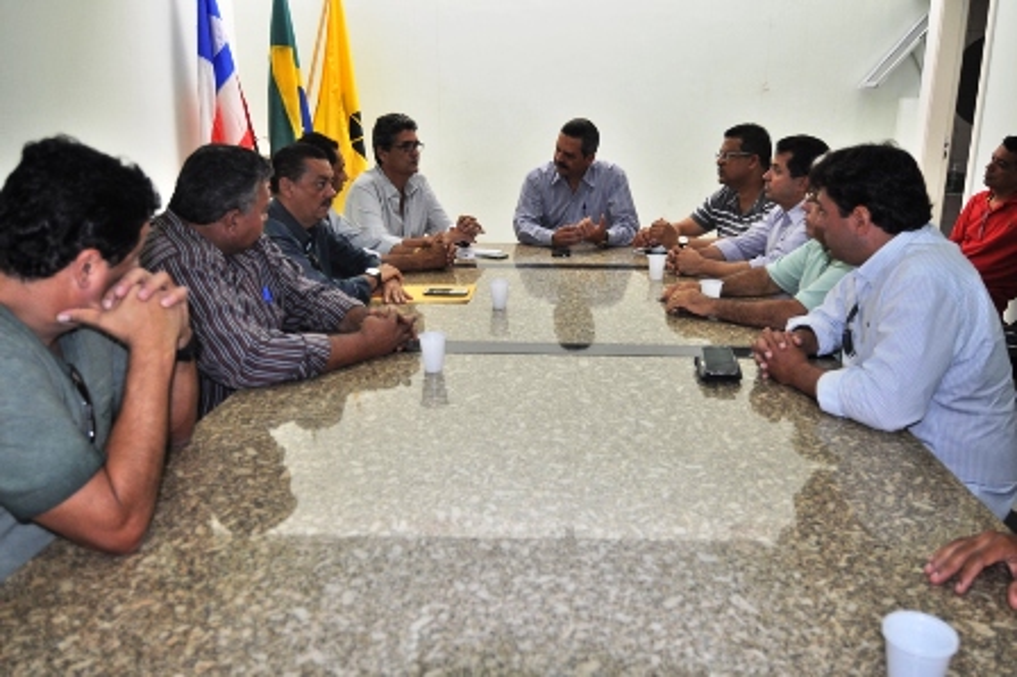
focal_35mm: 28
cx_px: 508
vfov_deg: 45.6
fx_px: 805
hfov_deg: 64.6
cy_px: 338
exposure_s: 1/60
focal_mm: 19
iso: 320
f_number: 4
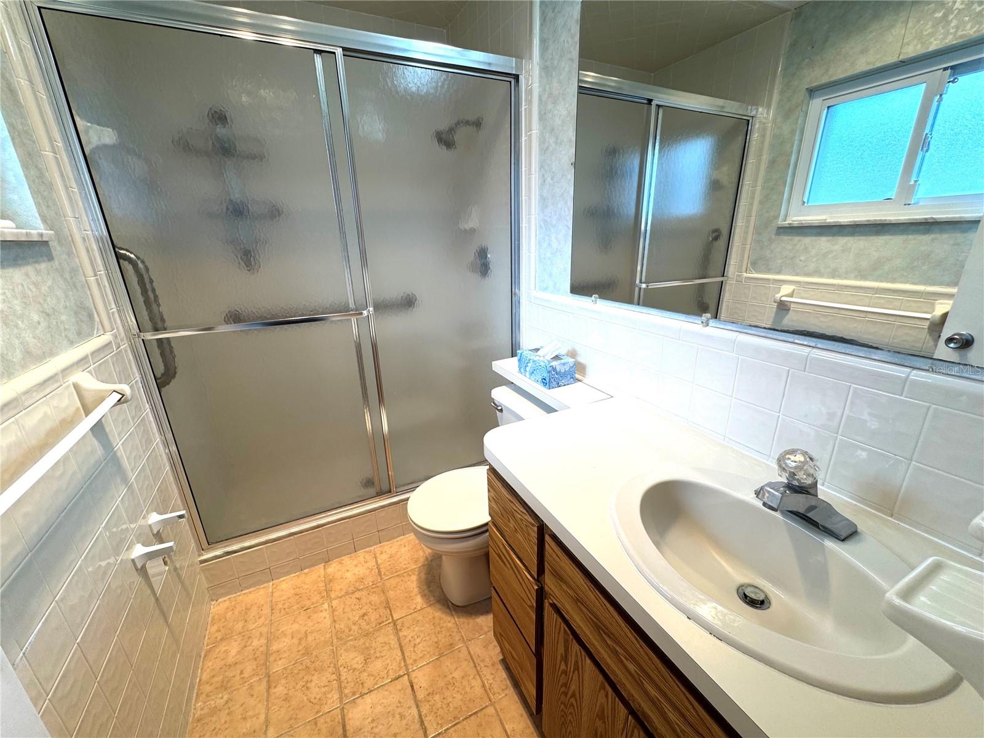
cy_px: 369
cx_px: 492
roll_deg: +1.9
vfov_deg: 85.7
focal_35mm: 14
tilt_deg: -19.3
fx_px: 398
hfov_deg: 102.1
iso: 40
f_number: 2.2
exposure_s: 1/121
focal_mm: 2.22
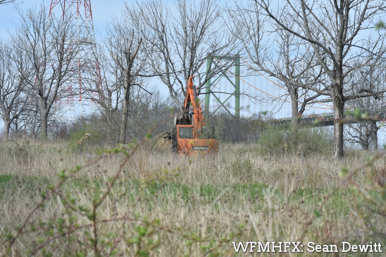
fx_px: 1865
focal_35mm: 174
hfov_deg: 11.8
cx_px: 193
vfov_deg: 7.9
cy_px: 128
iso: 500
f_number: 10
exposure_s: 1/640
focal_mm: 116
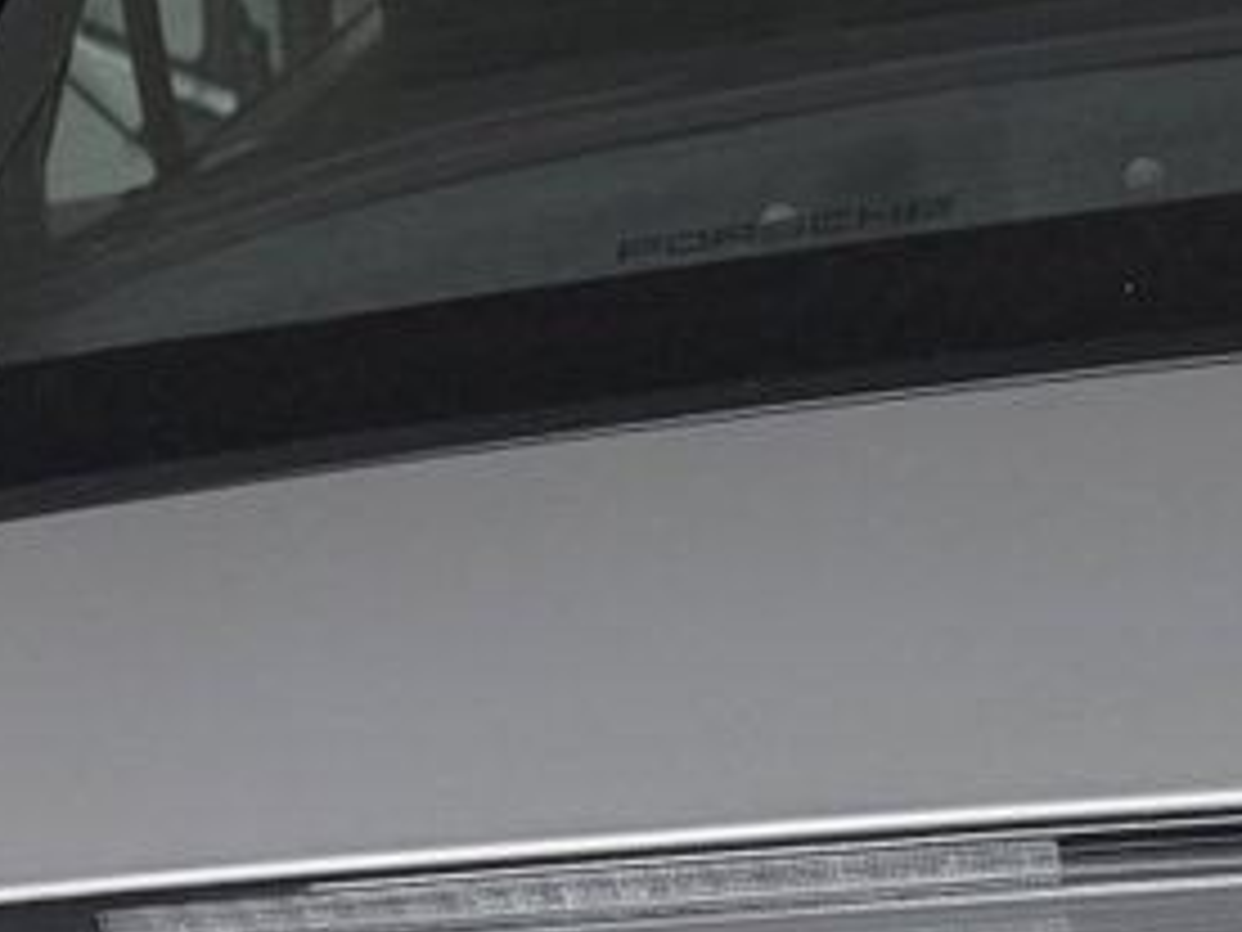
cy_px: 1562
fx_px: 3193
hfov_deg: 21.8
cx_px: 976
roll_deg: +14.3
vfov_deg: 14.9
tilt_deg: -37.6
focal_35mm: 89
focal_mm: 6.76
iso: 160
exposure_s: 1/50
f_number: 1.78
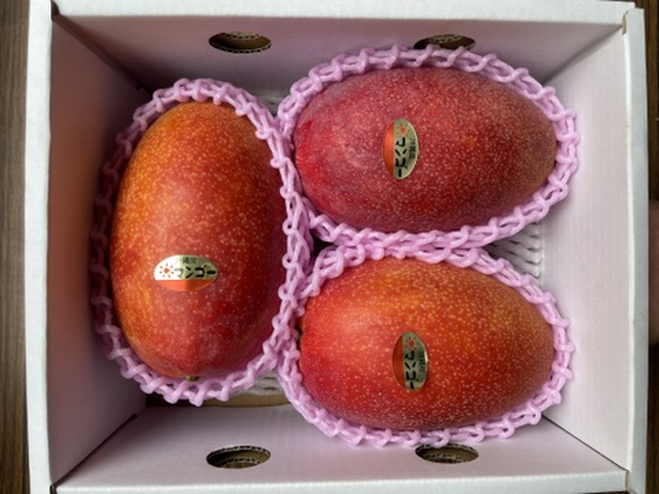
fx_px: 495
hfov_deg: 67.3
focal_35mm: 26
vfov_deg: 53.1
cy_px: 247
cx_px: 330
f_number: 1.6
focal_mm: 4.2
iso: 32
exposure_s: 1/359
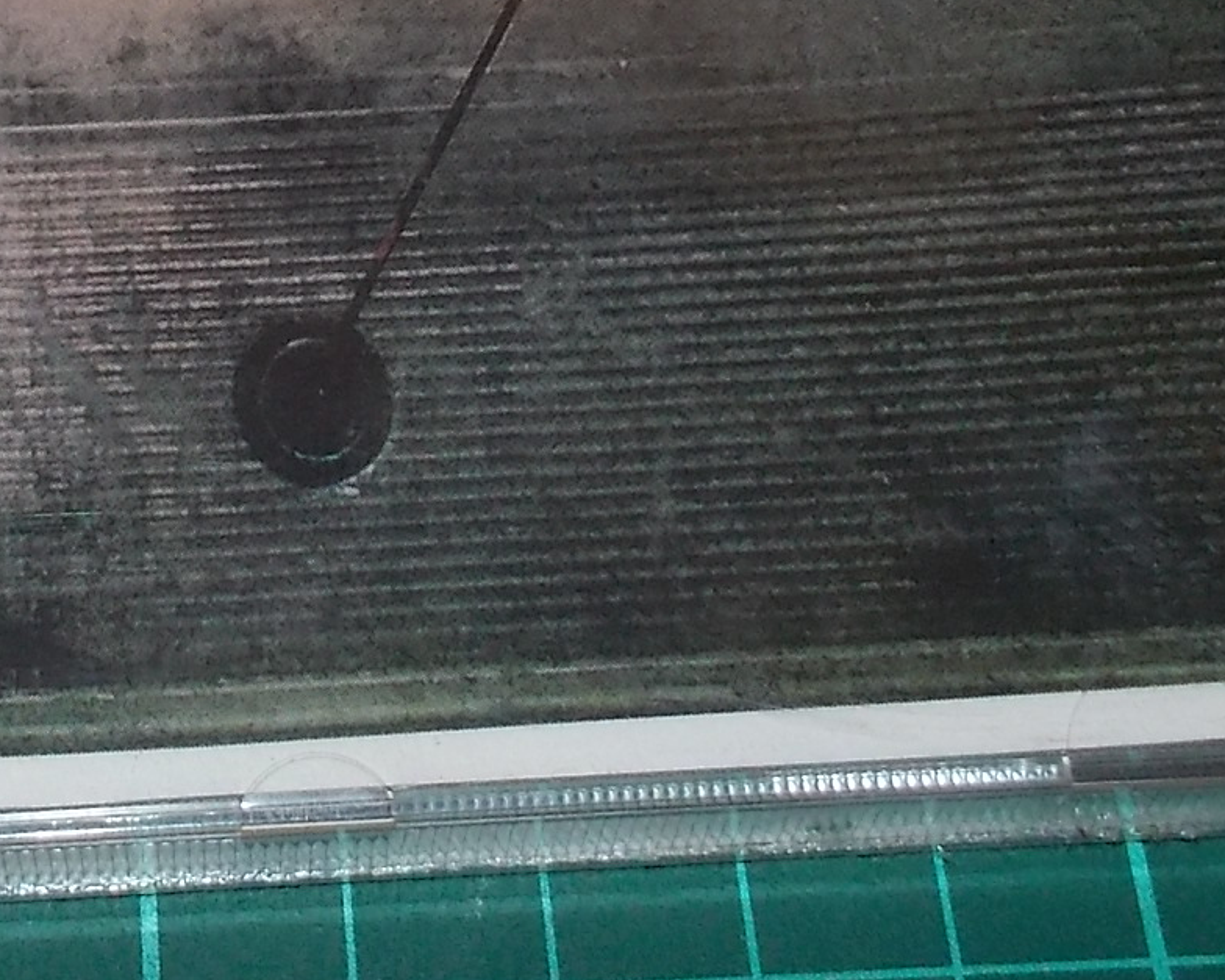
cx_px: 194
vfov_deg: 18.3
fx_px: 2973
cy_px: 14
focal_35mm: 82
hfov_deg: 22.9
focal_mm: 4.1
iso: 200
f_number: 3.3
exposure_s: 1/30
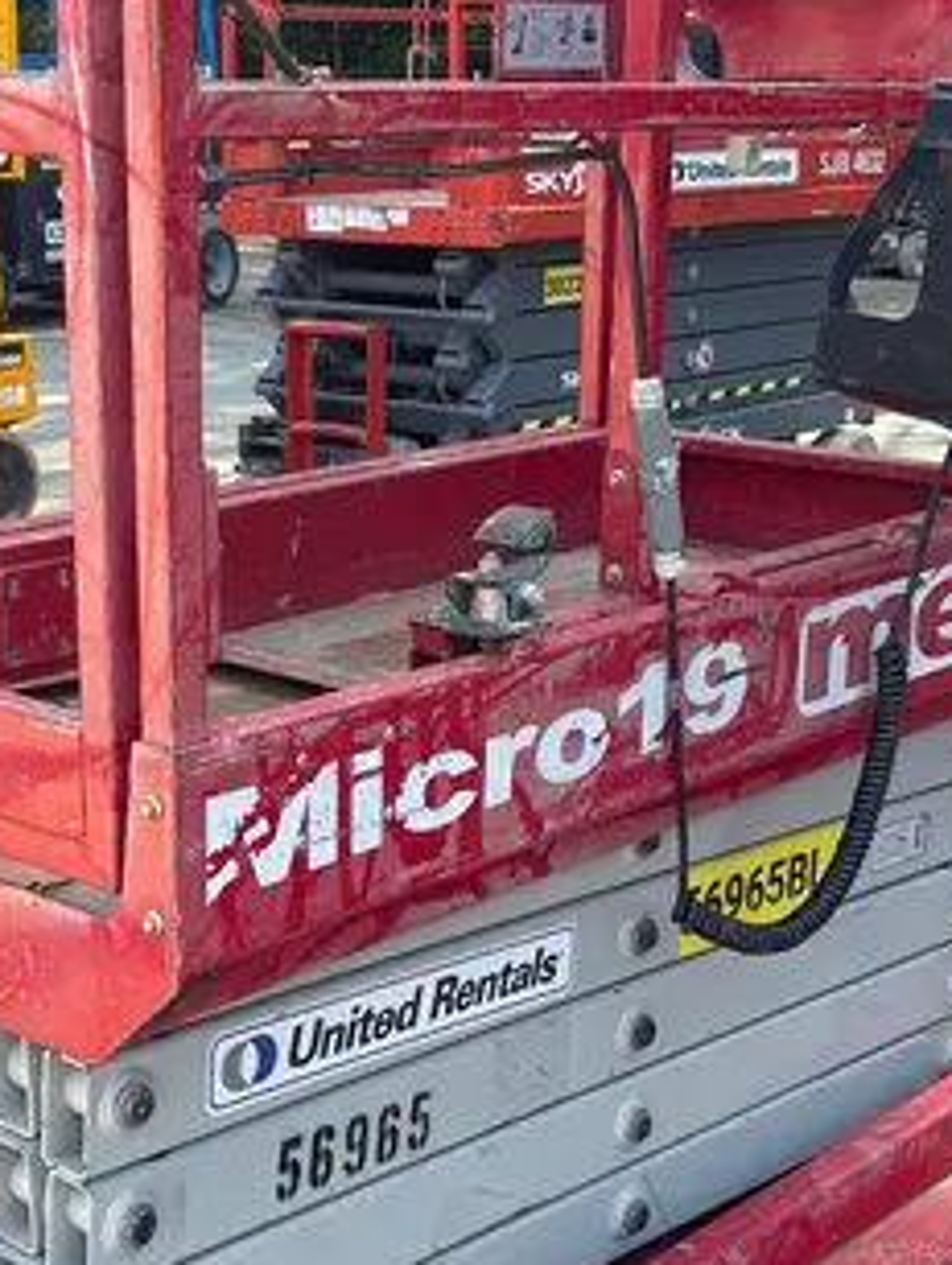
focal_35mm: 62
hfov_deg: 23.6
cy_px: 707
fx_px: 2269
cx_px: 363
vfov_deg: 31.1
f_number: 1.6
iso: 50
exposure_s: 1/294
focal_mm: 5.96
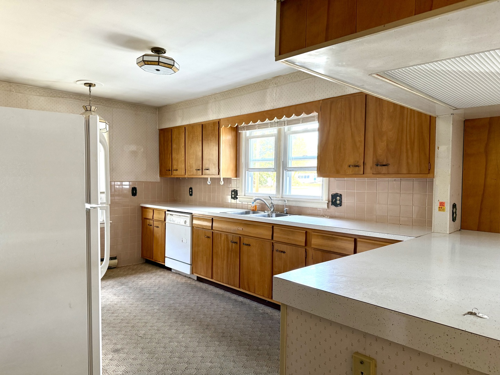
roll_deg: -0.5
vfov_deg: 56.8
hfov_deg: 71.6
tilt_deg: -1.7
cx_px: 250
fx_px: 347
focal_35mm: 24
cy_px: 188
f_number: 1.78
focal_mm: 6.76
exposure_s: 1/81
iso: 200
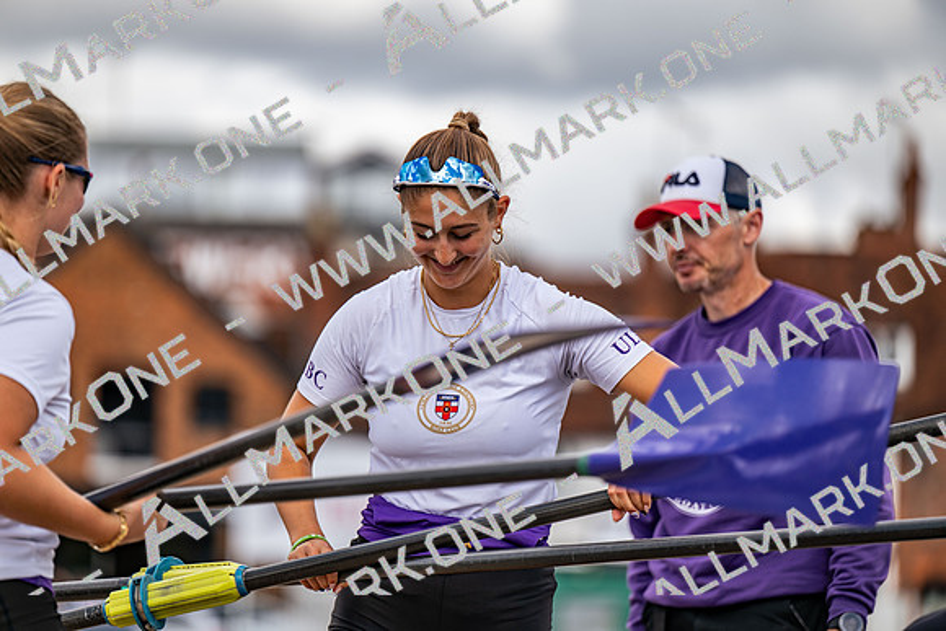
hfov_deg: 10.3
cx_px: 473
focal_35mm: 200
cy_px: 316
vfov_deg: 6.9
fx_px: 5257
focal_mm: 200
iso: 64
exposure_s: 1/1250
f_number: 2.8
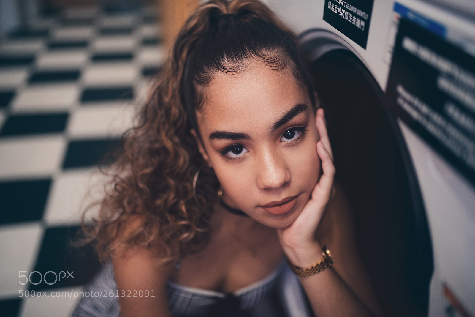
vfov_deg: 37.9
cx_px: 238
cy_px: 158
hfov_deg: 54.4
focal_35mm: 35
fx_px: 462
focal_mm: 35
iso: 320
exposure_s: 1/125
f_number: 1.4
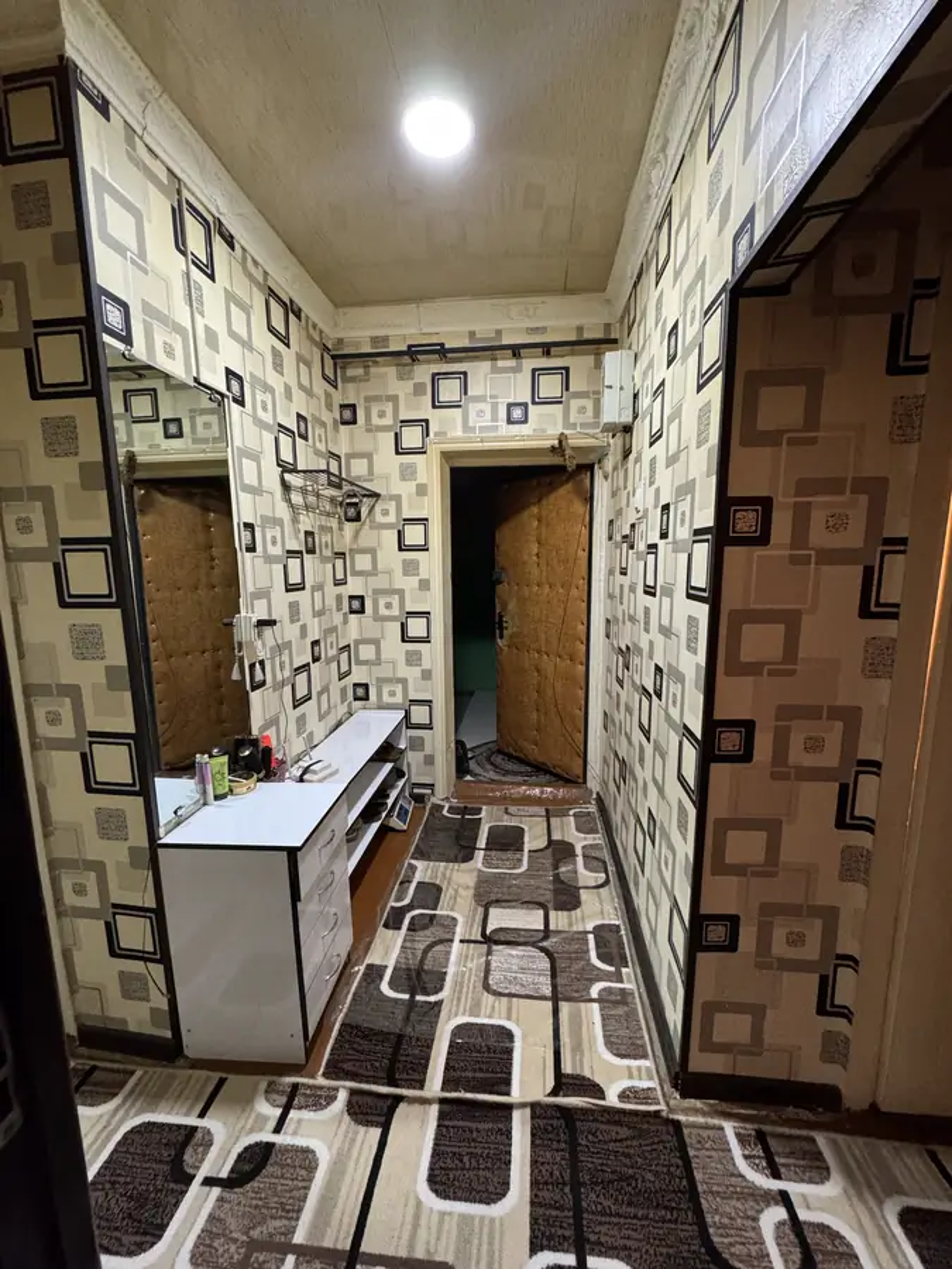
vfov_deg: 102.1
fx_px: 513
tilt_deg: -7.7
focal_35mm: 14
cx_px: 476
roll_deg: +0.1
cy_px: 634
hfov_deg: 85.7
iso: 500
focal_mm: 2.22
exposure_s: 1/50
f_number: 2.2
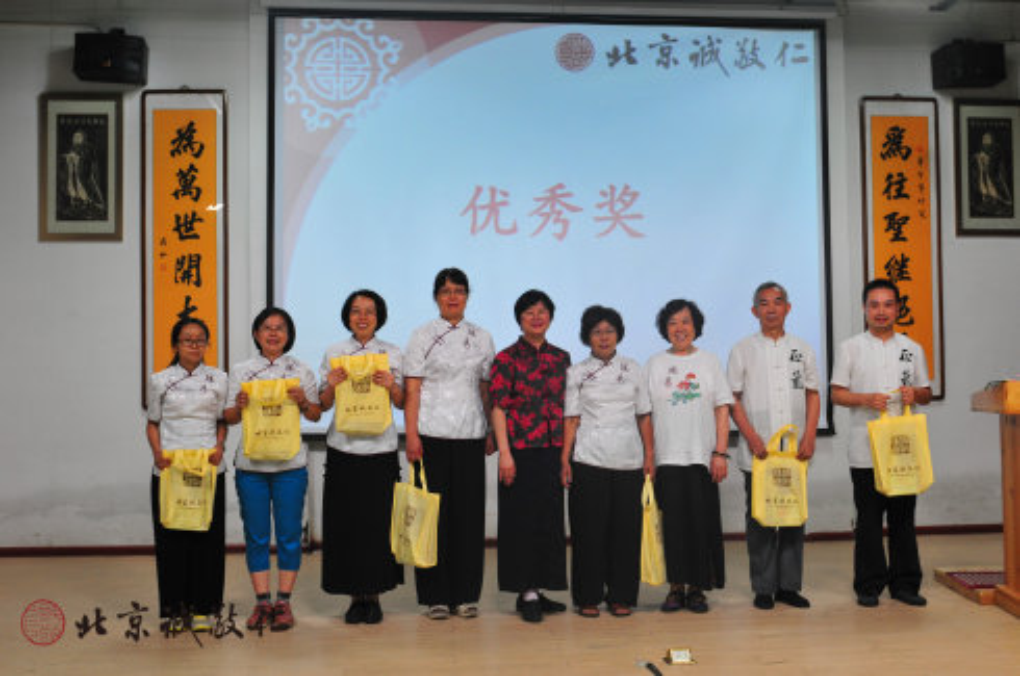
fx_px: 1146
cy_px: 338
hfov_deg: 48.0
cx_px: 510
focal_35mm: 40
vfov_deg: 32.9
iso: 500
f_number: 4
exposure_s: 1/60
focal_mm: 27
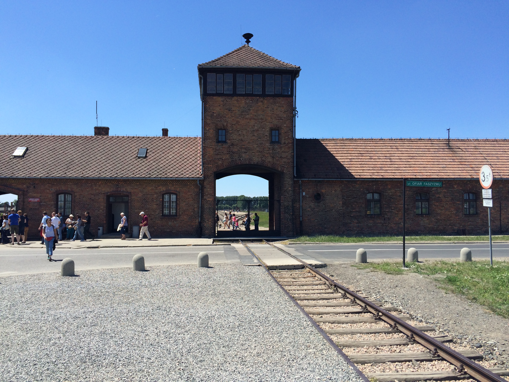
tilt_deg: +4.0
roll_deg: +1.5
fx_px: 426
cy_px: 191
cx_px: 254
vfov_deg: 48.2
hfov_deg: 61.7
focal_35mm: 29
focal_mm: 4.15
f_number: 2.2
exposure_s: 1/1786
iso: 32
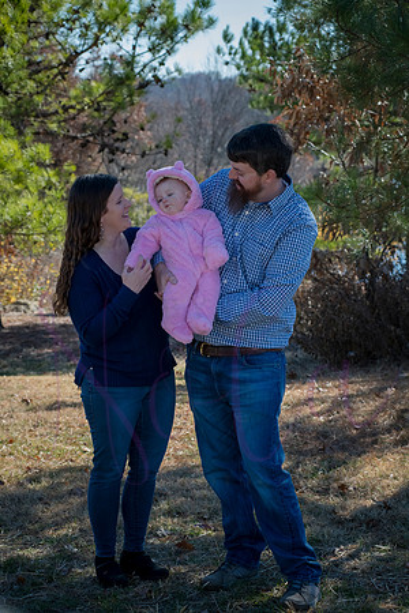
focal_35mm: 80
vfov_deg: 25.4
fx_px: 1363
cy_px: 306
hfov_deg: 17.1
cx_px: 204
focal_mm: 80
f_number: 6.3
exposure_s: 1/500
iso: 400
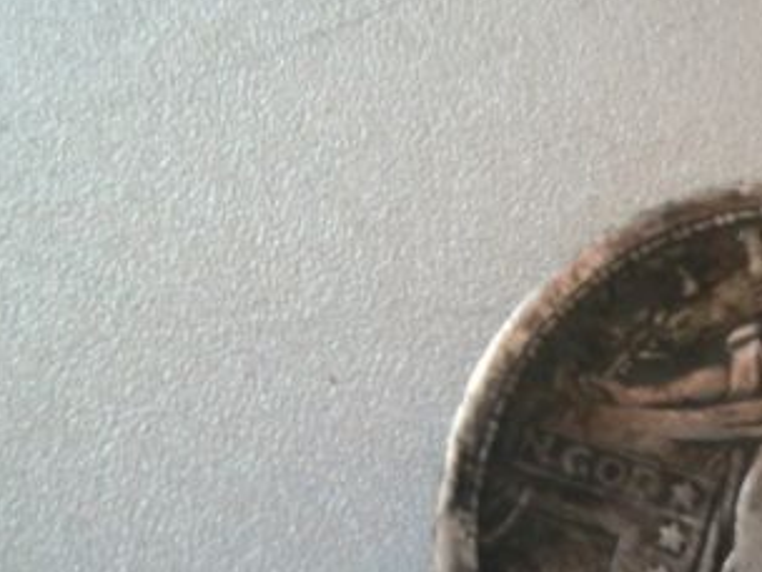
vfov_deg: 20.3
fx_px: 1563
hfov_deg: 26.2
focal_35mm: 71
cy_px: 504
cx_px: 729
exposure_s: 1/8
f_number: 3.1
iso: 318
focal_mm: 6.5
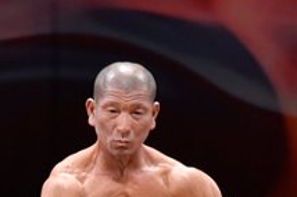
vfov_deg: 1.6
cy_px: 319
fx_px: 7175
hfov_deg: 2.4
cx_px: 90
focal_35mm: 871
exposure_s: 1/400
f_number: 5.6
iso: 4000
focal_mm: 160
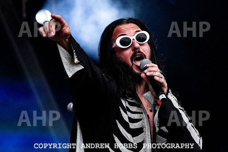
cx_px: 123
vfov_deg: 8.3
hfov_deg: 12.4
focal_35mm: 166
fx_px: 1050
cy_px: 51
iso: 1000
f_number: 4.5
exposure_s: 1/6400
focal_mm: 125
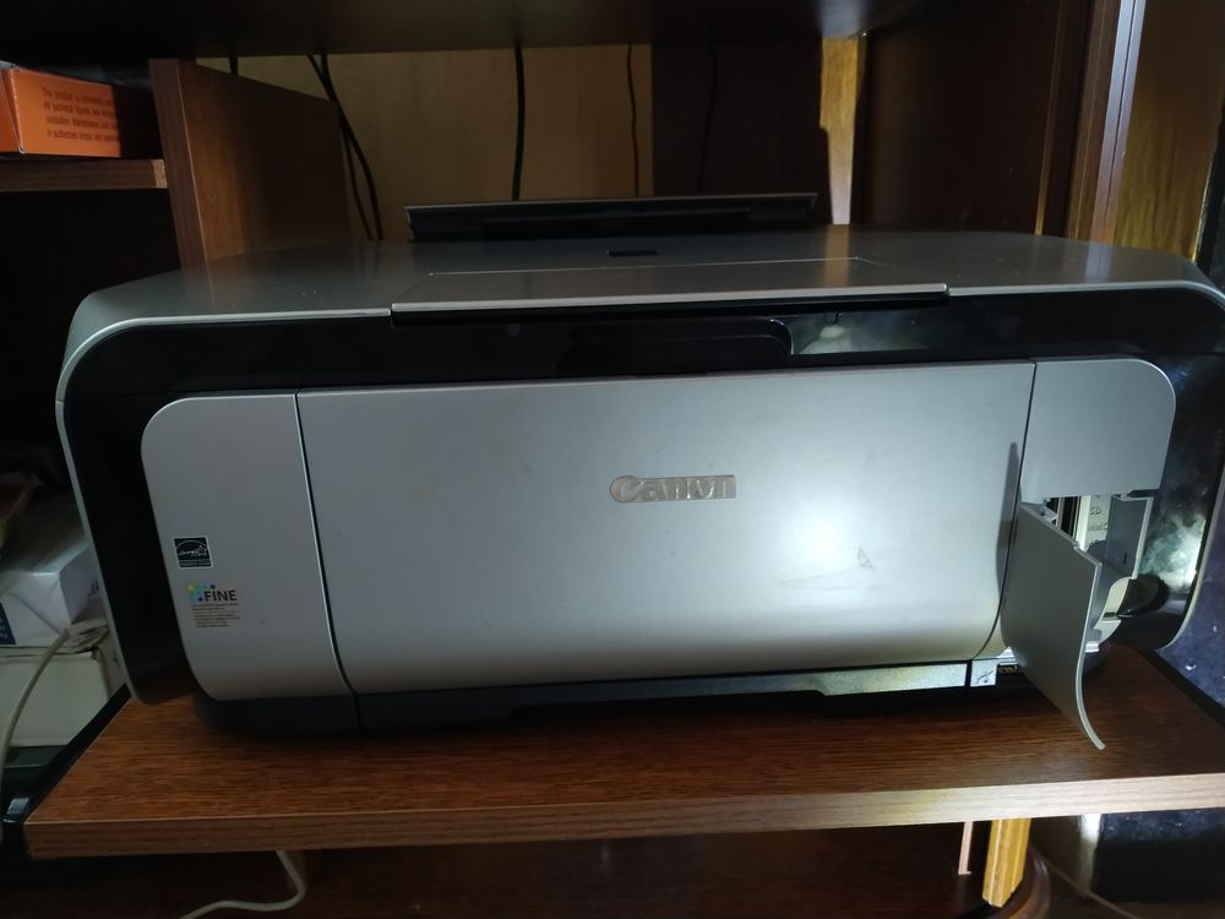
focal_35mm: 24
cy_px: 460
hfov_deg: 71.6
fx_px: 849
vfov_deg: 56.8
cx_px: 612
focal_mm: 3.94
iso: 500
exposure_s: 1/17
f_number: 1.9
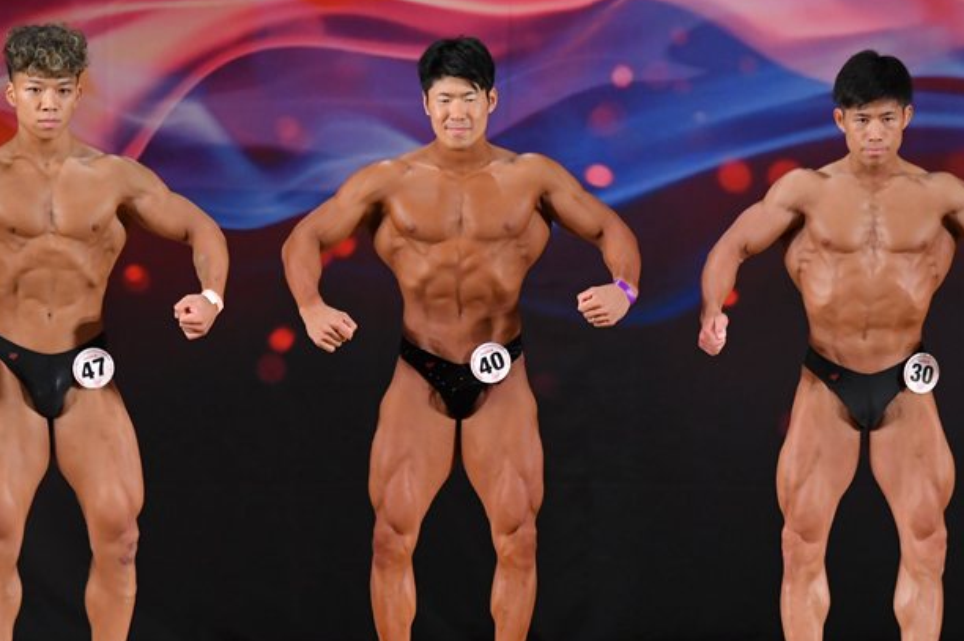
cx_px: 573
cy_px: 383
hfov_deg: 6.8
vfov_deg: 4.5
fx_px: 8134
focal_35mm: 304
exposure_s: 1/400
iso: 3200
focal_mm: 160
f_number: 5.6
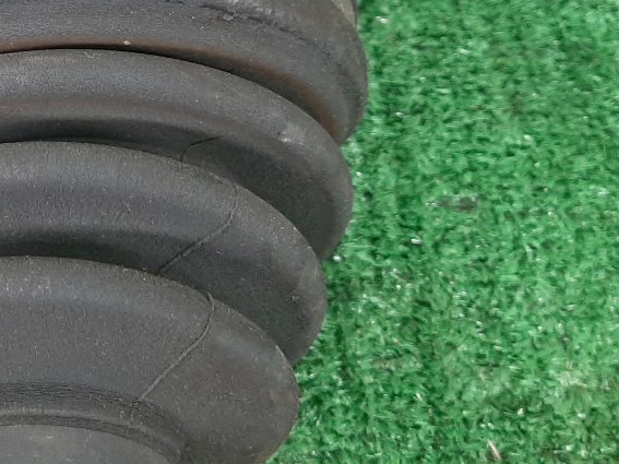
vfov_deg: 21.7
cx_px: -55
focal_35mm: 66
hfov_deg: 27.1
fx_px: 1180
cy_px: 32
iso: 200
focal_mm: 3.93
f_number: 1.7
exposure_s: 1/50
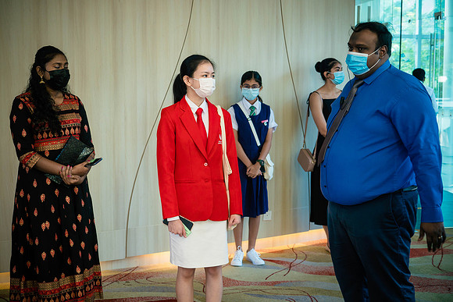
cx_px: 226
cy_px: 151
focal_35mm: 56
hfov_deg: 35.5
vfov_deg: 24.1
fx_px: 707
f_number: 2.8
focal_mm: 26
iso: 400
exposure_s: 1/80
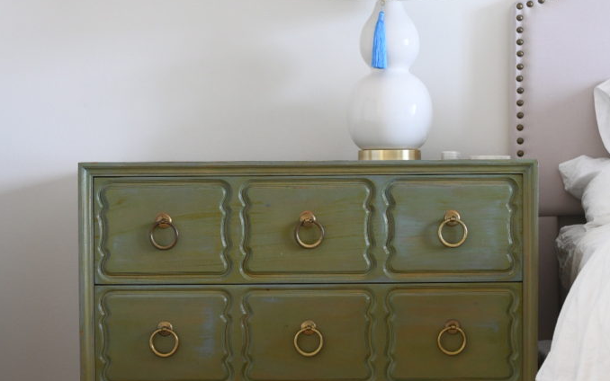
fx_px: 1280
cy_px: 225
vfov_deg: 16.9
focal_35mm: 77
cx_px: 305
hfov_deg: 26.8
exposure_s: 1/50
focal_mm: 50
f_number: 3.2
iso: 800
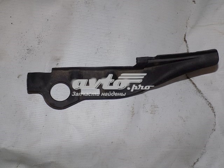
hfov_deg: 45.8
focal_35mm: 41
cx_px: 112
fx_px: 265
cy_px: 84
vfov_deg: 35.1
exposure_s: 1/30
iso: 200
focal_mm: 7.3
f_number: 3.6
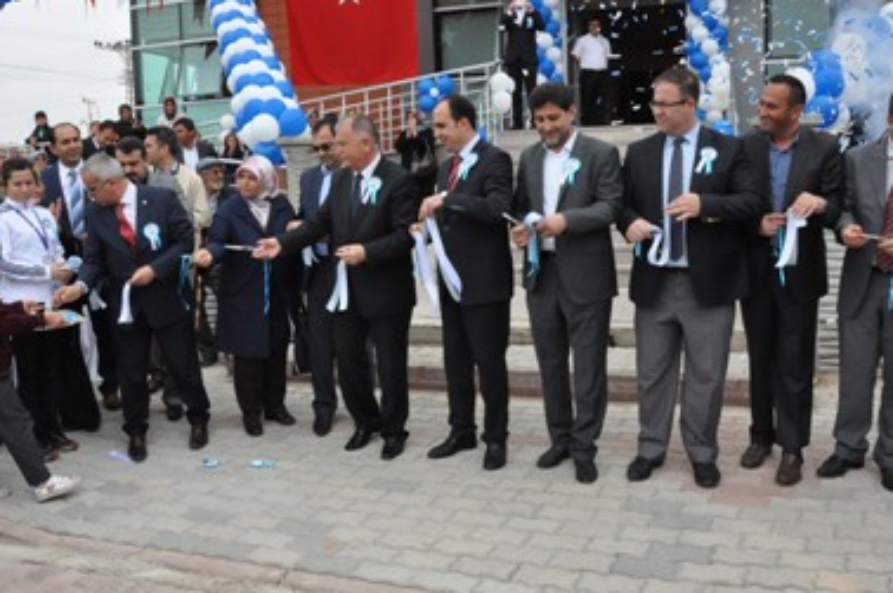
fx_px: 793
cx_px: 430
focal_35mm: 32
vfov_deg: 41.0
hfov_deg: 58.8
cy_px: 265
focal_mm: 18
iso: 2500
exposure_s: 1/800
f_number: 14
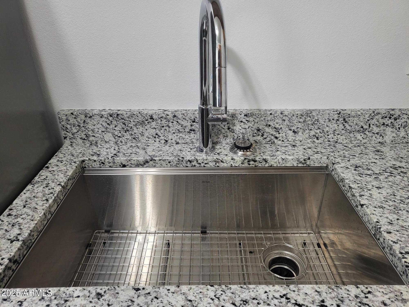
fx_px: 307
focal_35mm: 26
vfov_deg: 53.1
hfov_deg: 67.3
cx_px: 204
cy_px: 154
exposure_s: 1/40
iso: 250
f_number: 1.8
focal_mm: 4.25
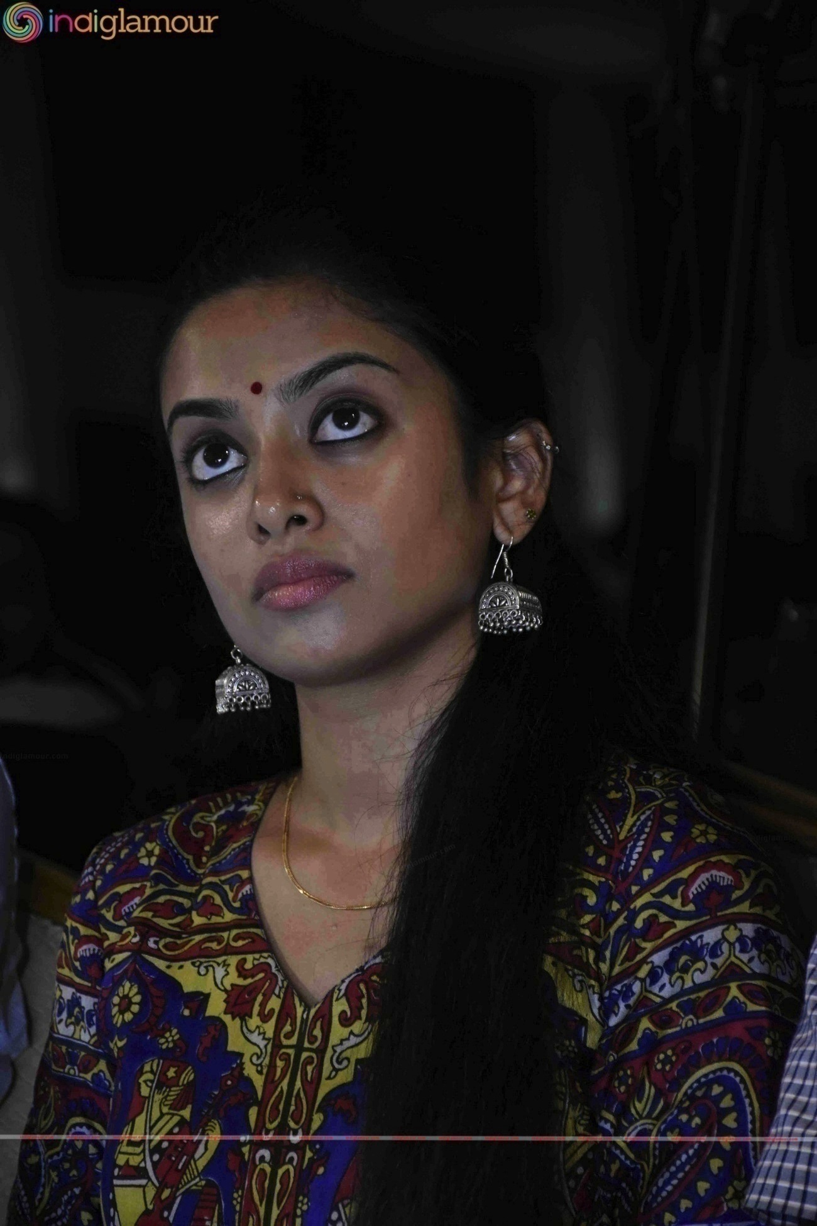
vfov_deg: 13.7
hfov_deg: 9.1
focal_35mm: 150
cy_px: 613
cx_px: 408
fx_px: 5106
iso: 2500
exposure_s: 1/100
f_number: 5.6
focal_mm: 100
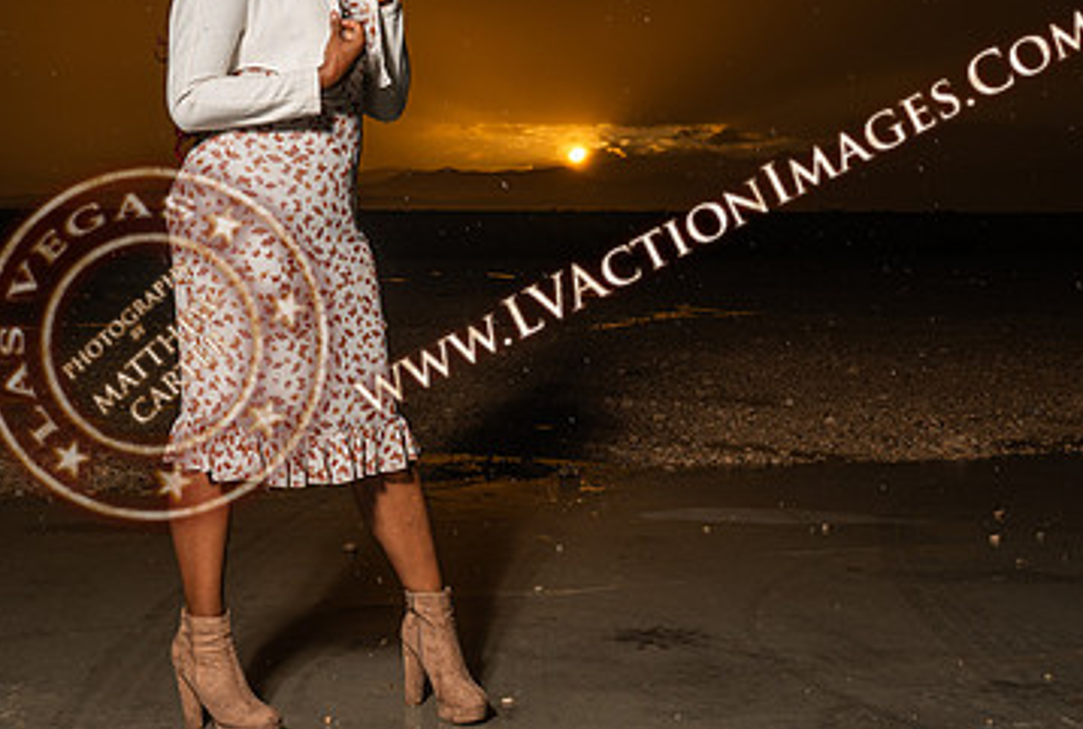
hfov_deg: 36.6
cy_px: 299
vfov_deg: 25.2
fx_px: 1629
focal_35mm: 54
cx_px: 409
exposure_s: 1/160
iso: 100
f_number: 7.1
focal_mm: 29
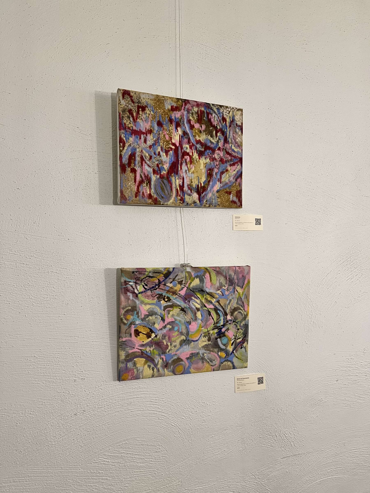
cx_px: 185
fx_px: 371
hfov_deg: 53.1
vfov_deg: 67.3
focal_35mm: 26
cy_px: 246
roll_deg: +1.2
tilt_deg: +3.9
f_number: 1.5
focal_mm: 5.7
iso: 100
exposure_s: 1/50
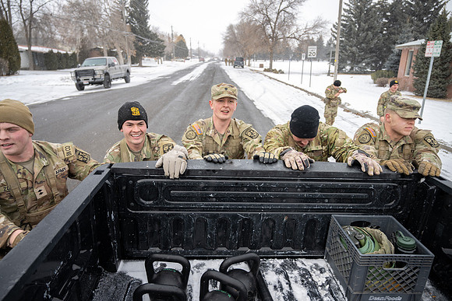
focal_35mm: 24
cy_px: 150
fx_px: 301
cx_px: 226
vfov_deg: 53.2
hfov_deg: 73.7
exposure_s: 1/320
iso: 100
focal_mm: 24
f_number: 4
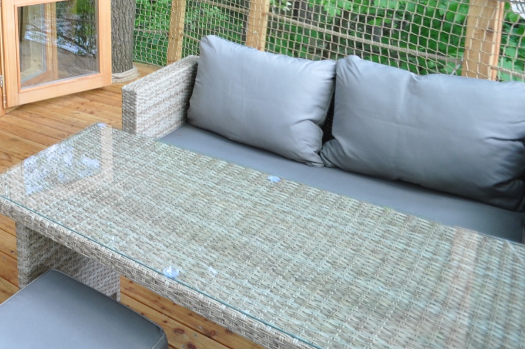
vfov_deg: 33.5
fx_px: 524
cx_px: -23
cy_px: -4
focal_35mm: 36
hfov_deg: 43.8
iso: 200
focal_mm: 10
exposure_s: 1/60
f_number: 4
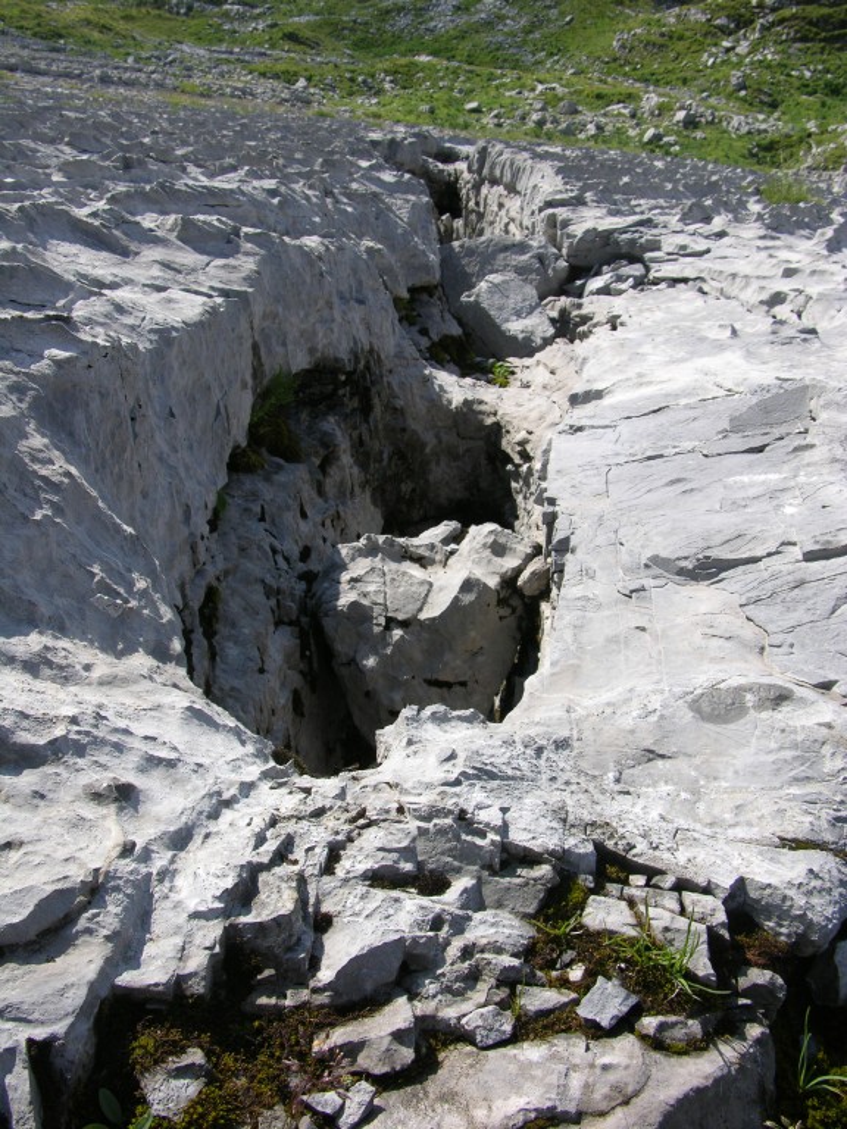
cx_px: 424
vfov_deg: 52.6
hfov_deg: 40.7
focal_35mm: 35
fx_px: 1142
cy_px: 564
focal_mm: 8.9
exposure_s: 1/182
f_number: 6.3
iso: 50
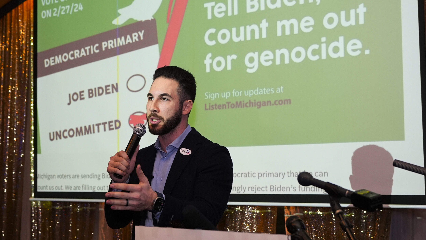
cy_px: 128
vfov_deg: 26.0
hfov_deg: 44.6
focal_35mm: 46
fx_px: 520
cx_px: 216
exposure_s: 1/320
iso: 1600
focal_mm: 29
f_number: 2.8
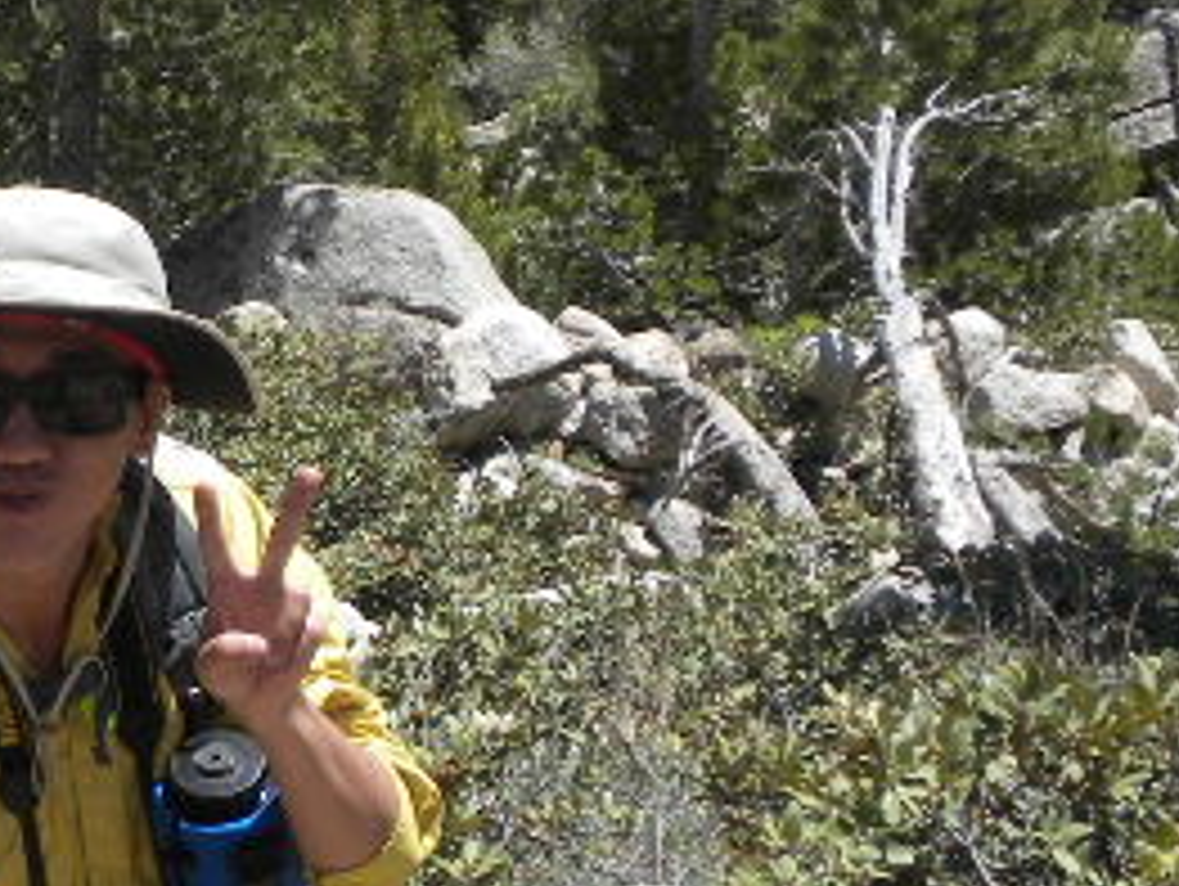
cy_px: 515
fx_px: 3750
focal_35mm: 110
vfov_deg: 13.5
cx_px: -180
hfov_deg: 17.2
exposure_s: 1/522
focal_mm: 6.6
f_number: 3.5
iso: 64
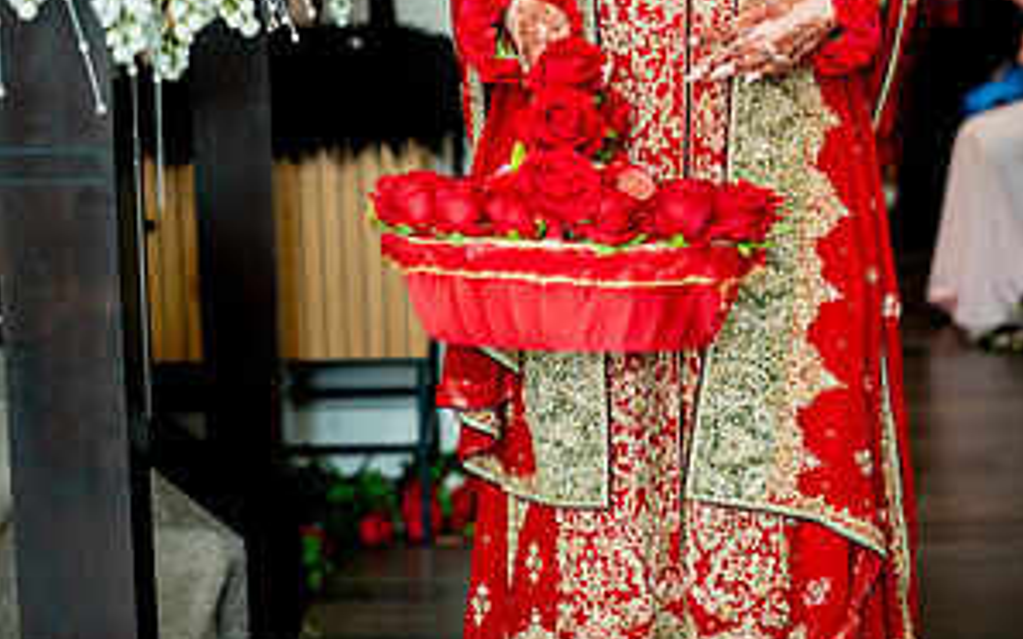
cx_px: 512
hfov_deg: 26.8
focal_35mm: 77
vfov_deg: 16.7
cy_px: 86
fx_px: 2146
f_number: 2
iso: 800
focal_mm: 50
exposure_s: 1/200
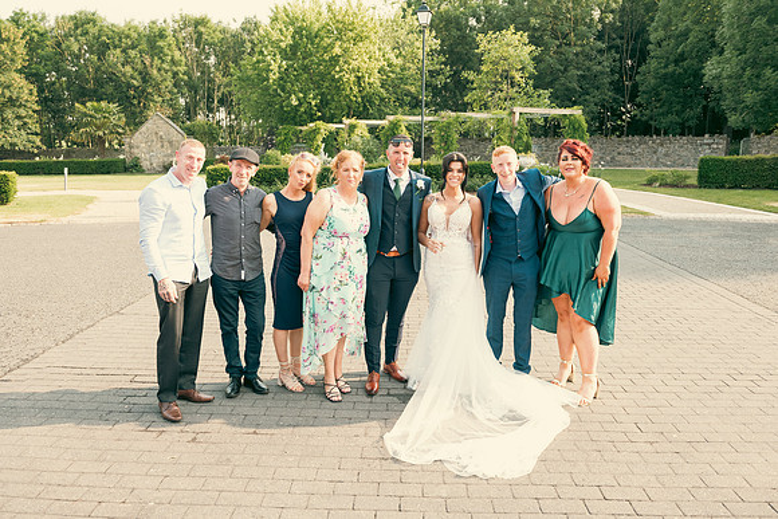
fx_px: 605
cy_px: 260
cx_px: 389
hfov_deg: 65.5
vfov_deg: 46.4
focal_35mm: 28
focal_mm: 28
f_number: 5.6
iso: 200
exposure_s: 1/200
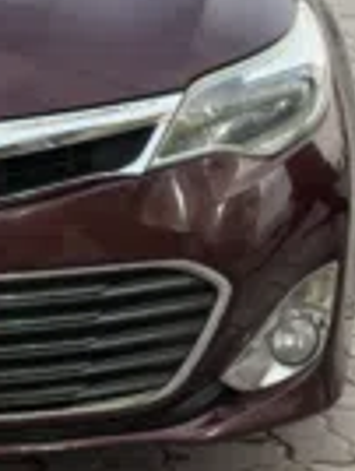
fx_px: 1949
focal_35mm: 143
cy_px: -84
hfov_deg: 10.2
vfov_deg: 13.4
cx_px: -112
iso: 160
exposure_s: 1/100
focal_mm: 6.76
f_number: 1.78
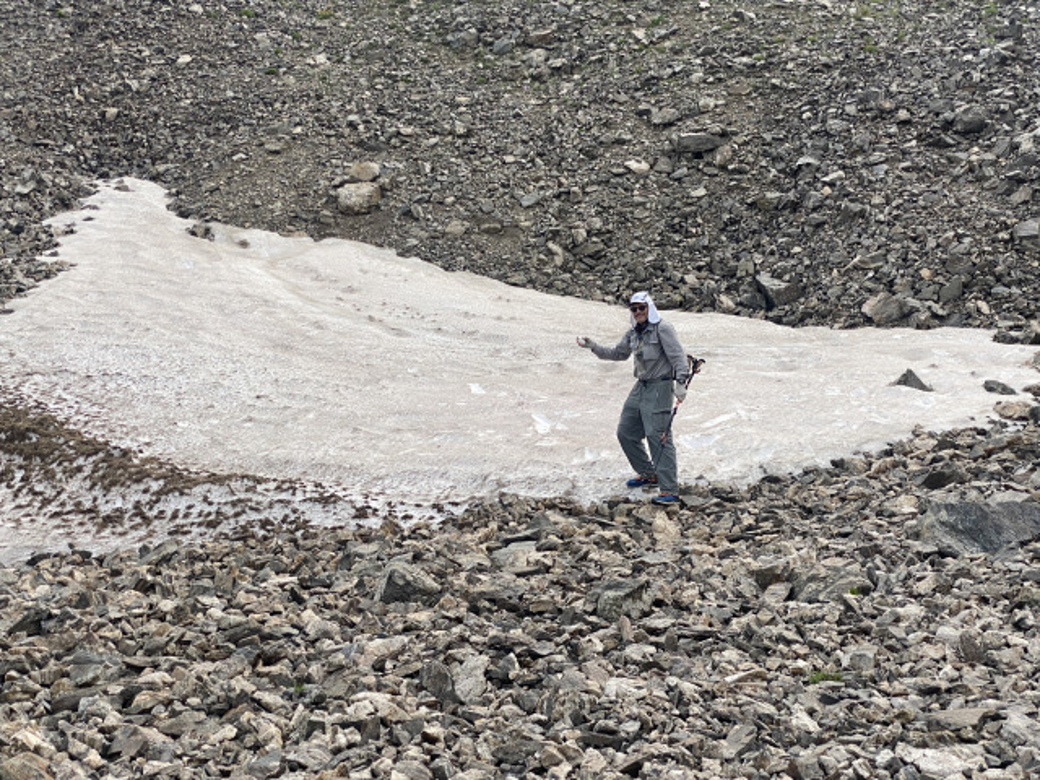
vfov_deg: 28.0
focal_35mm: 52
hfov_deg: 36.8
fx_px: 1562
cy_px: 390
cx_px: 520
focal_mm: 6
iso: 20
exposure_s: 1/813
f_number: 2
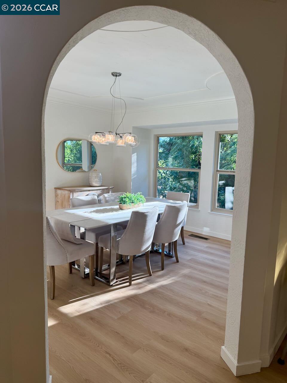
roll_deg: -0.6
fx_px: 265
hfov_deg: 56.8
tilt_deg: -7.7
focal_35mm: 24
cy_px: 192
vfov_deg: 71.6
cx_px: 144
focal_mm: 6.76
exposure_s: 1/399
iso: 100
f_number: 1.78
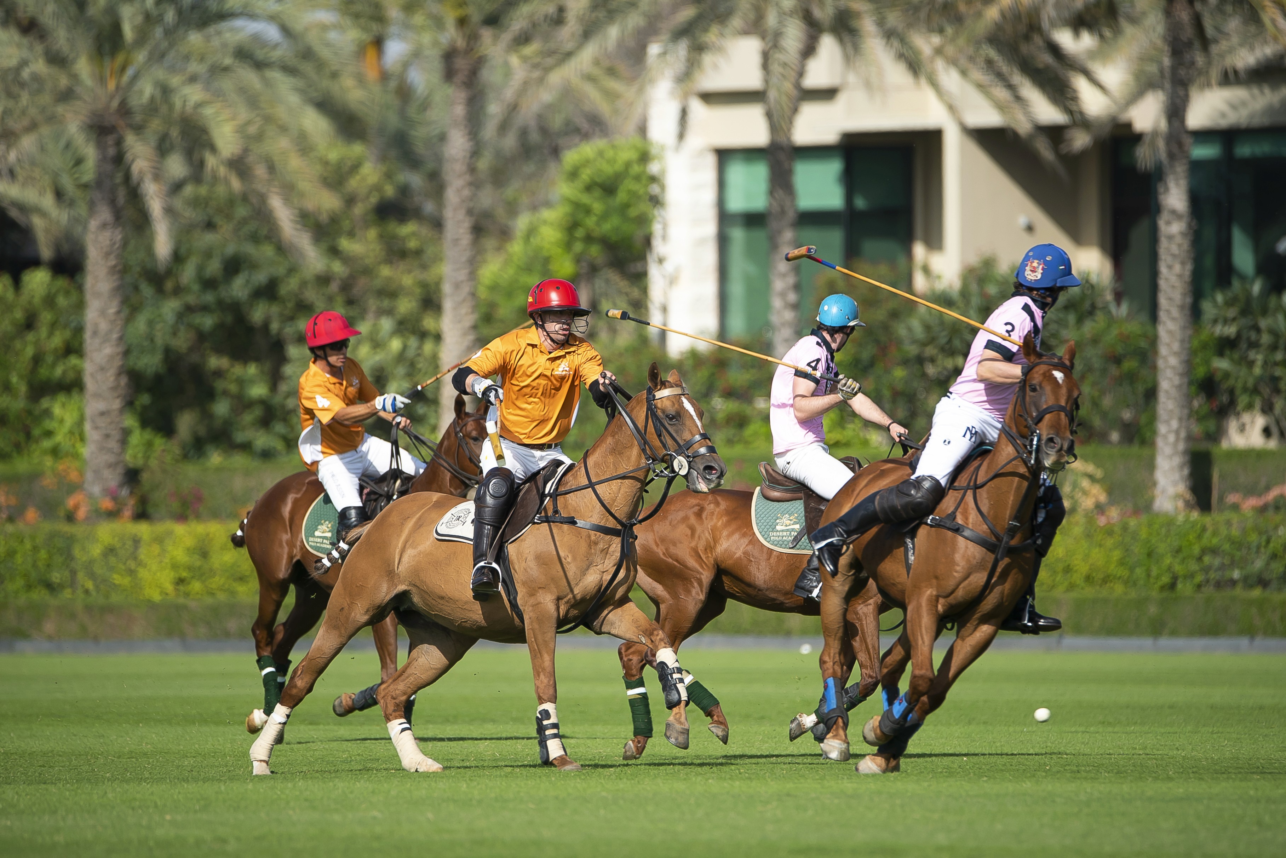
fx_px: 21711
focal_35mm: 608
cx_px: 638
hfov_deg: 3.4
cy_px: 429
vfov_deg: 2.3
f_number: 6.3
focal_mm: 600
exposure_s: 1/1000
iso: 250
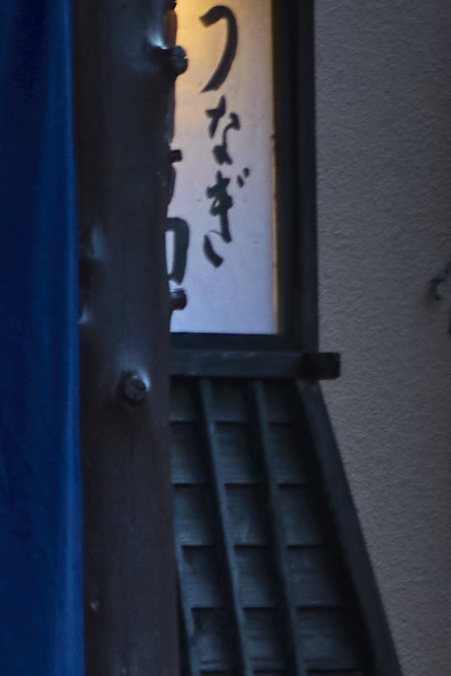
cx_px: -1691
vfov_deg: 5.6
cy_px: 445
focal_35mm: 368
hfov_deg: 3.5
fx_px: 6905
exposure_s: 1/60
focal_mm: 35
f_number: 5
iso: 500
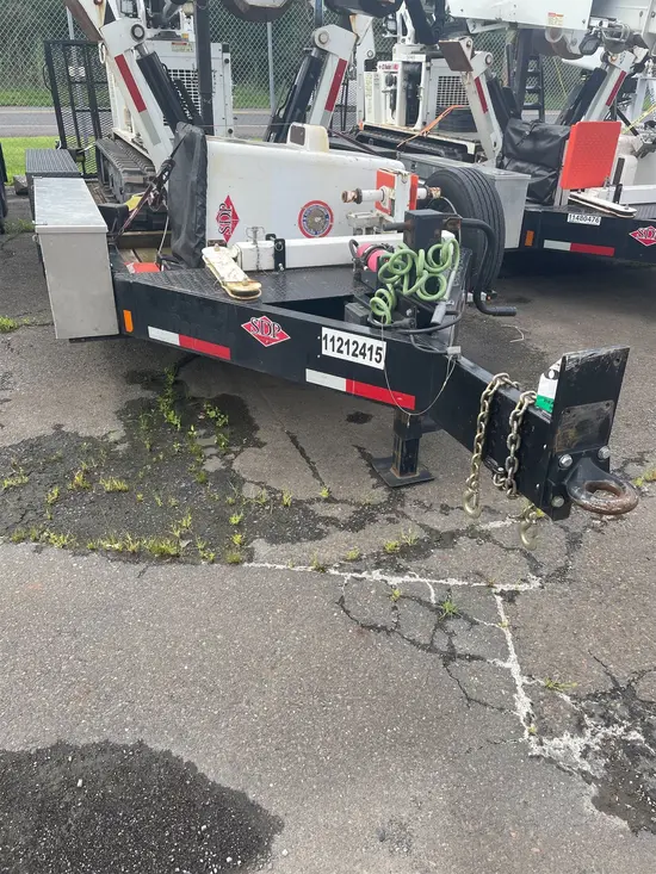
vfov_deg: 67.3
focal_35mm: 26
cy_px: 437
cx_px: 328
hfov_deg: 53.1
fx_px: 657
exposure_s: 1/527
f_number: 1.6
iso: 32
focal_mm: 4.2
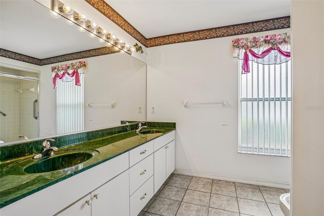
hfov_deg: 93.3
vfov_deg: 70.4
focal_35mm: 17
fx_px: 153
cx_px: 162
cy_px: 108
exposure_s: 1/25
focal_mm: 17
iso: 400
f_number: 8
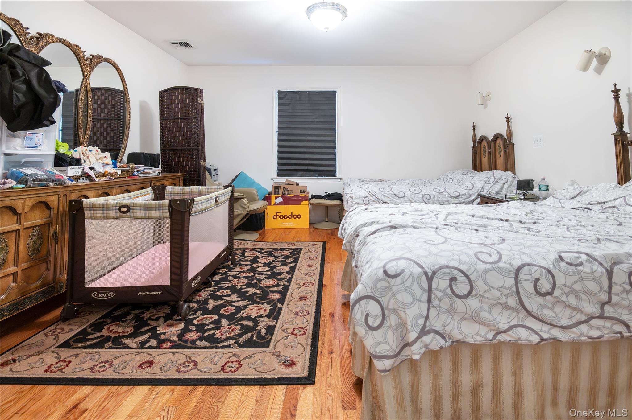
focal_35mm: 16
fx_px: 281
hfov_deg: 96.8
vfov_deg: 73.7
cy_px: 210
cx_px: 316
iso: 3200
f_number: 4
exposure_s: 1/80
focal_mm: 16
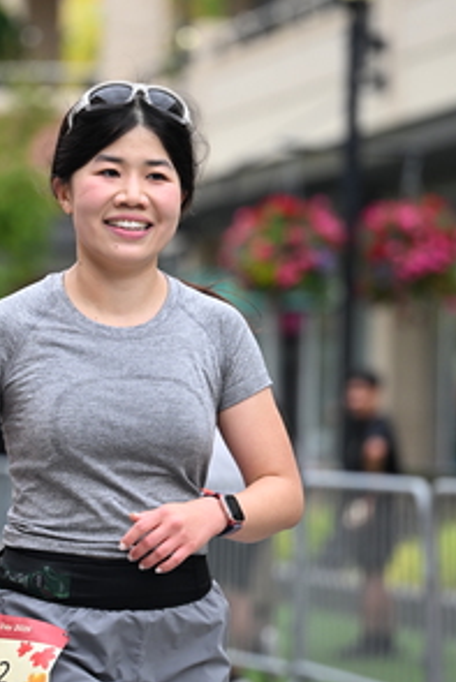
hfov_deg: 7.0
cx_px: 91
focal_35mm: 196
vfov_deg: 10.5
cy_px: 331
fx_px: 3719
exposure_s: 1/2000
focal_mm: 105
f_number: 2.8
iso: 640
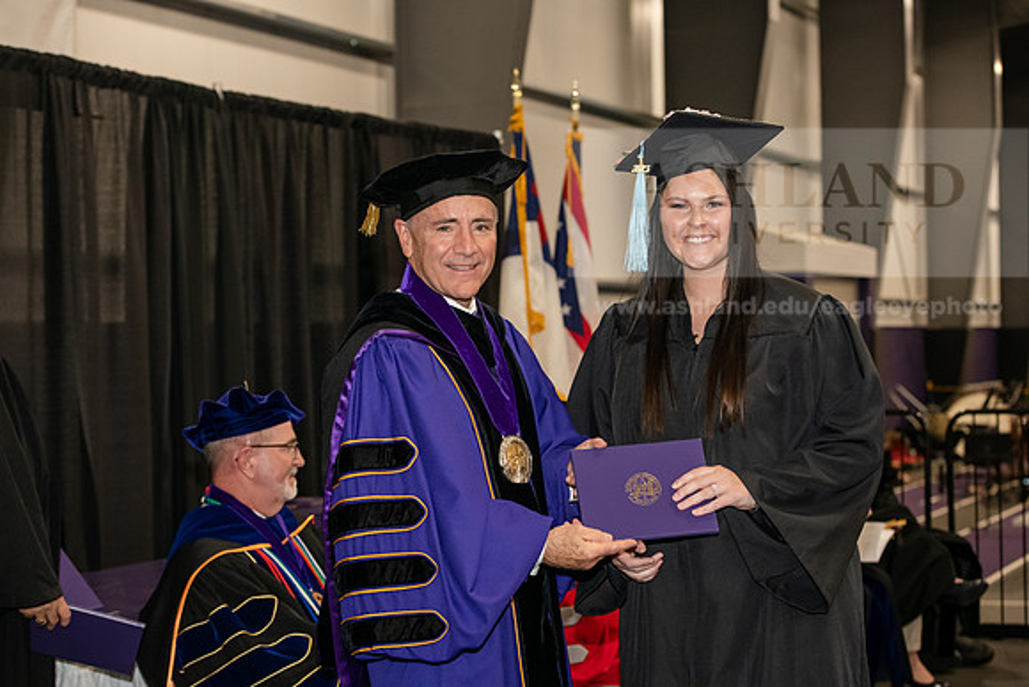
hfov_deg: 27.0
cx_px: 514
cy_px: 344
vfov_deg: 18.2
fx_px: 2144
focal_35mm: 75
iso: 2500
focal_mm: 75
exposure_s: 1/200
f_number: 5
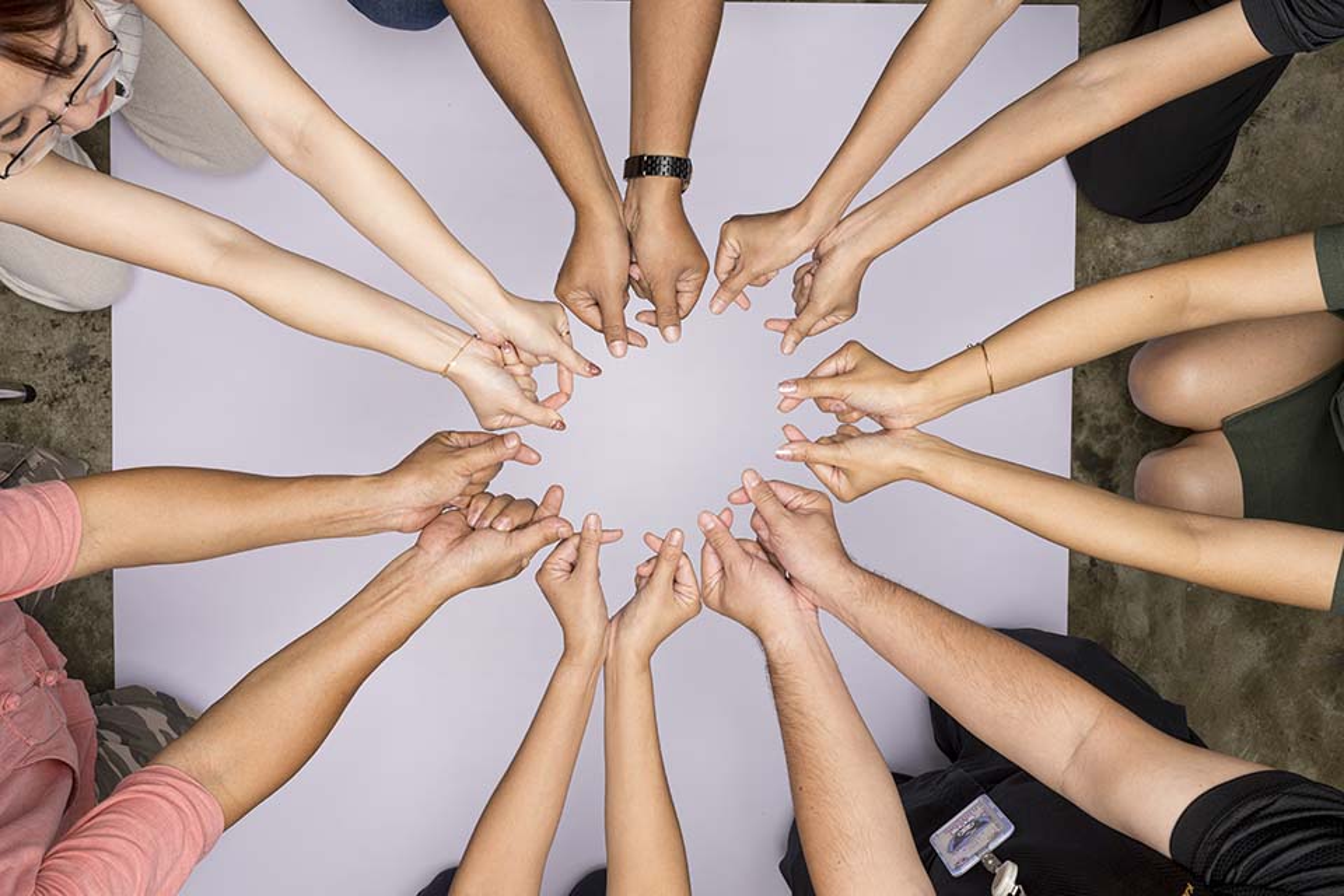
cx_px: 672
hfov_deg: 55.8
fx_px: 1269
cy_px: 448
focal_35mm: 34
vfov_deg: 38.9
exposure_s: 1/200
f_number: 7.1
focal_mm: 34
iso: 64
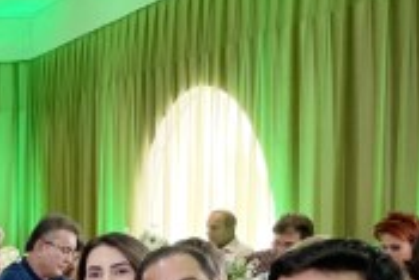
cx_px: -251
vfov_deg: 13.5
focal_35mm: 99
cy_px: 335
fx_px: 1153
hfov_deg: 17.9
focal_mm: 4.2
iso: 200
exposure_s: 1/60
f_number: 1.6
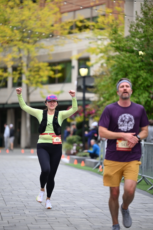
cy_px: 115
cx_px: 76
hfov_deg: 8.3
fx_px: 1051
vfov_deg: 12.4
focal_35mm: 165
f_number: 2.8
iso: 640
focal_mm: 165
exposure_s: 1/2000
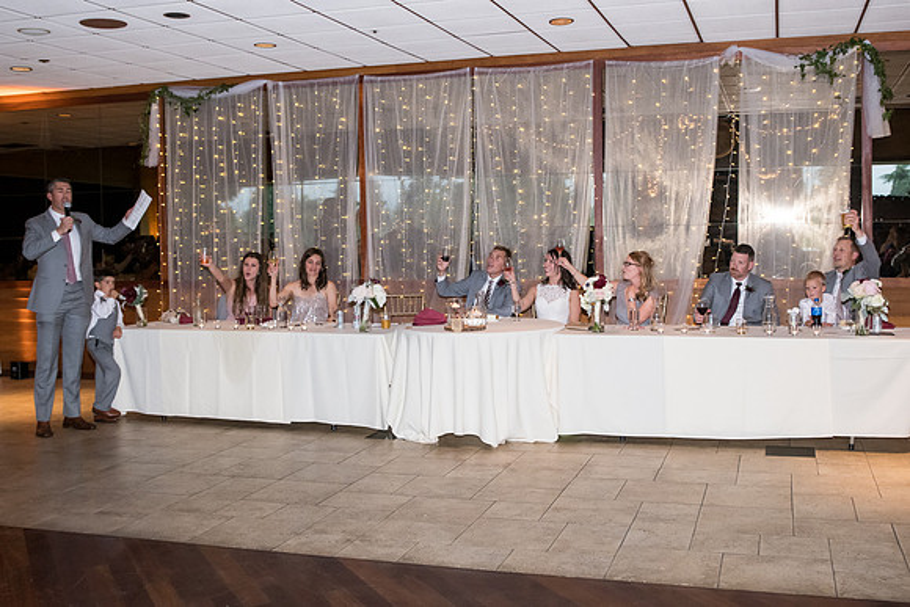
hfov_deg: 47.5
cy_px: 270
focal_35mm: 41
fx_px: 1033
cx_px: 484
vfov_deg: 32.7
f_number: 4
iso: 1000
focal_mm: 30
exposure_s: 1/320
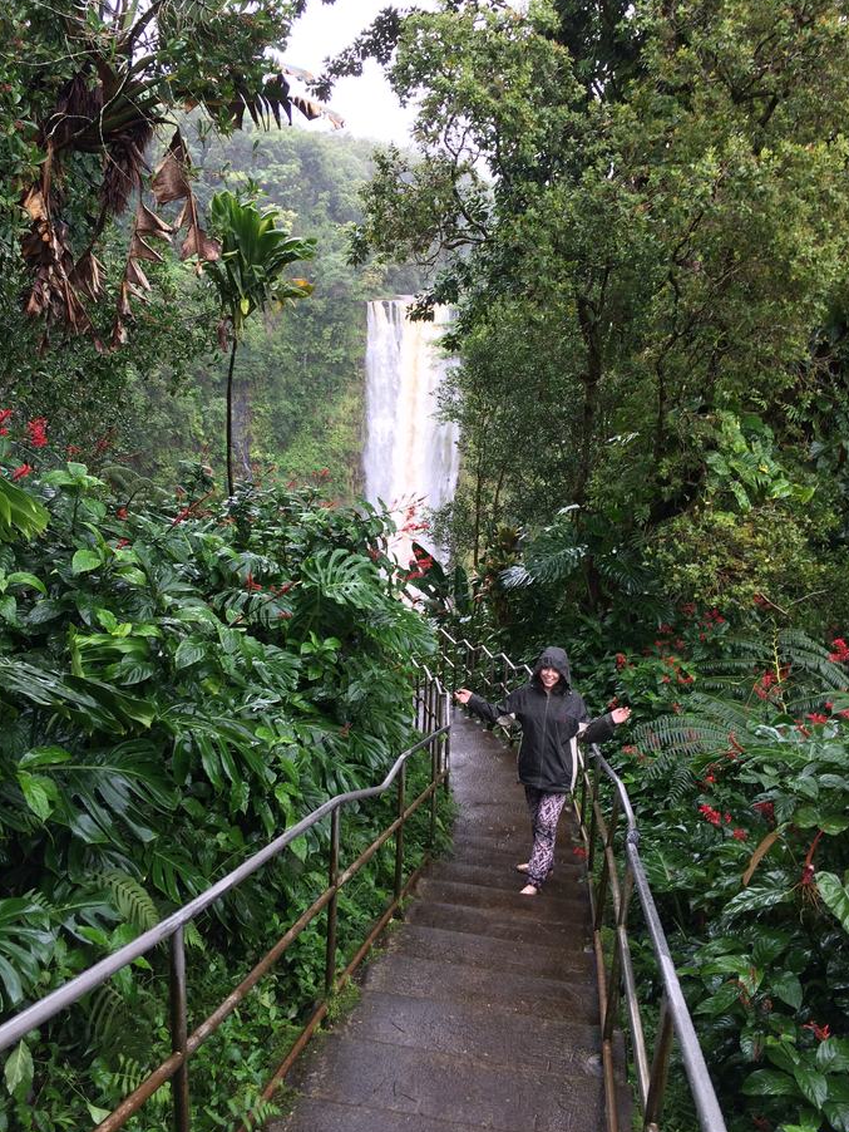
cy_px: 565
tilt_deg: -16.2
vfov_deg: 60.0
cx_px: 430
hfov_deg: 46.8
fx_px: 981
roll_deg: -1.1
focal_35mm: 30
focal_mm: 4.15
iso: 32
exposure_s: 1/60
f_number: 2.2
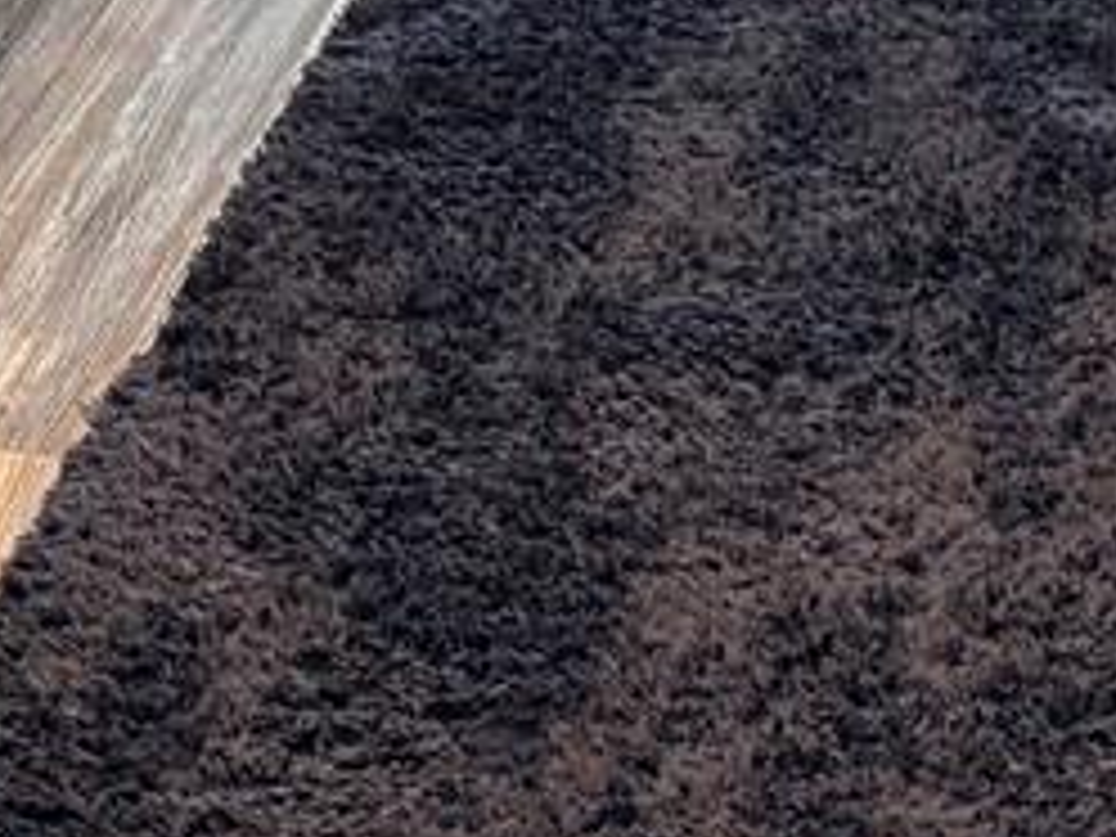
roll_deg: -0.6
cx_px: -63
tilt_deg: -3.9
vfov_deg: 8.3
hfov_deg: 12.6
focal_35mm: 155
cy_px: -1512
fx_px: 4997
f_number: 1.78
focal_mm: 6.76
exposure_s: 1/60
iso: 320
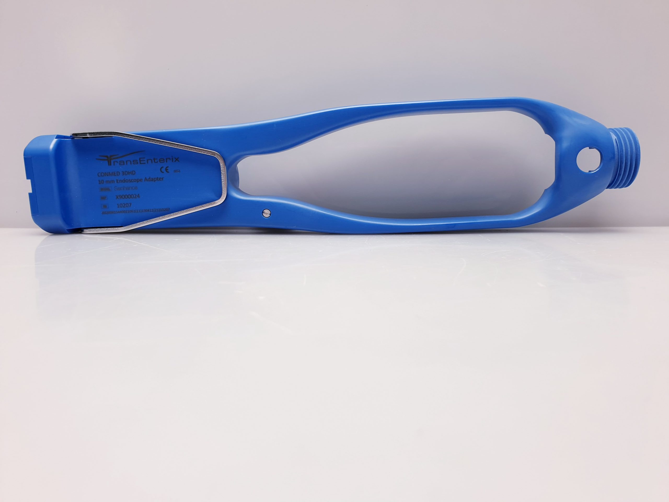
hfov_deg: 67.3
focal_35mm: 26
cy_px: 251
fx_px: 502
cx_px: 334
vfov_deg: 53.1
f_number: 2.4
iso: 64
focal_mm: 4.3
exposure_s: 1/100
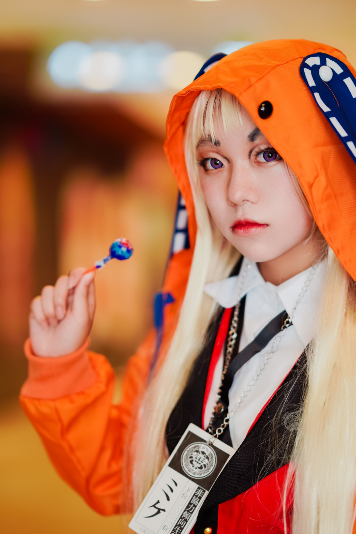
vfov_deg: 23.9
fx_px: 1261
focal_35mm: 85
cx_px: 178
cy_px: 267
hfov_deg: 16.1
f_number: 1.4
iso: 100
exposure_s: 1/125
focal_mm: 85
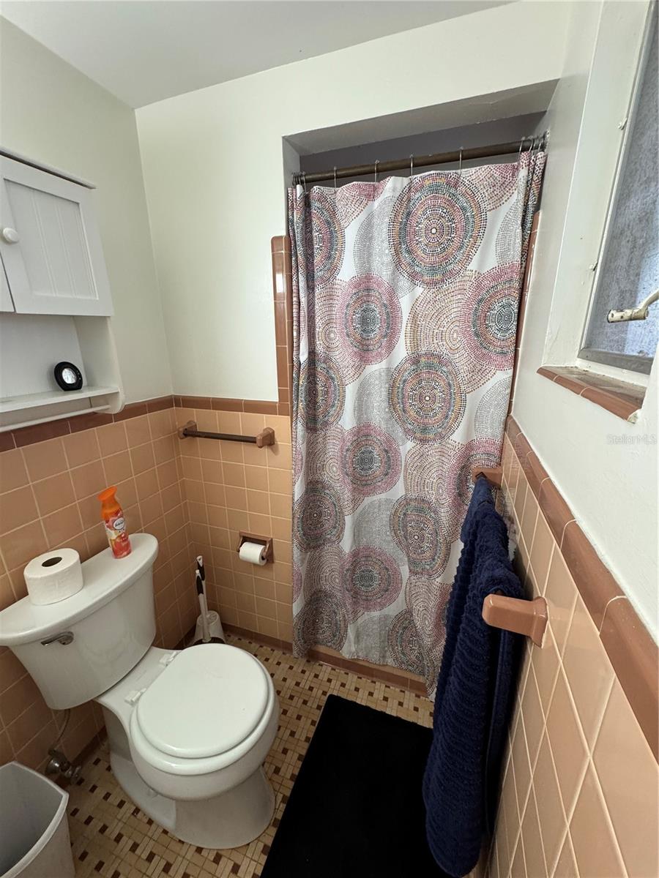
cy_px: 439
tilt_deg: -16.7
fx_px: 355
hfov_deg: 85.7
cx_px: 330
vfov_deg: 102.1
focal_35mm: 14
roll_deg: +0.8
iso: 250
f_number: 2.2
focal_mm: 2.22
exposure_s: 1/60
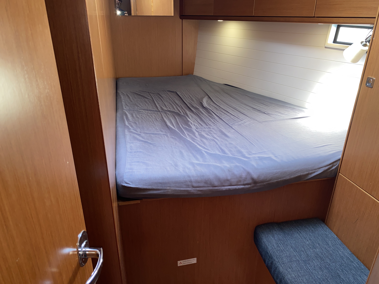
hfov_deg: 67.3
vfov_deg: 53.1
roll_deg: -1.0
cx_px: 190
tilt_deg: -24.9
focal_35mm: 26
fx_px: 285
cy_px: 142
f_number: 1.8
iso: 40
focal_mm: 4.25
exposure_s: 1/23
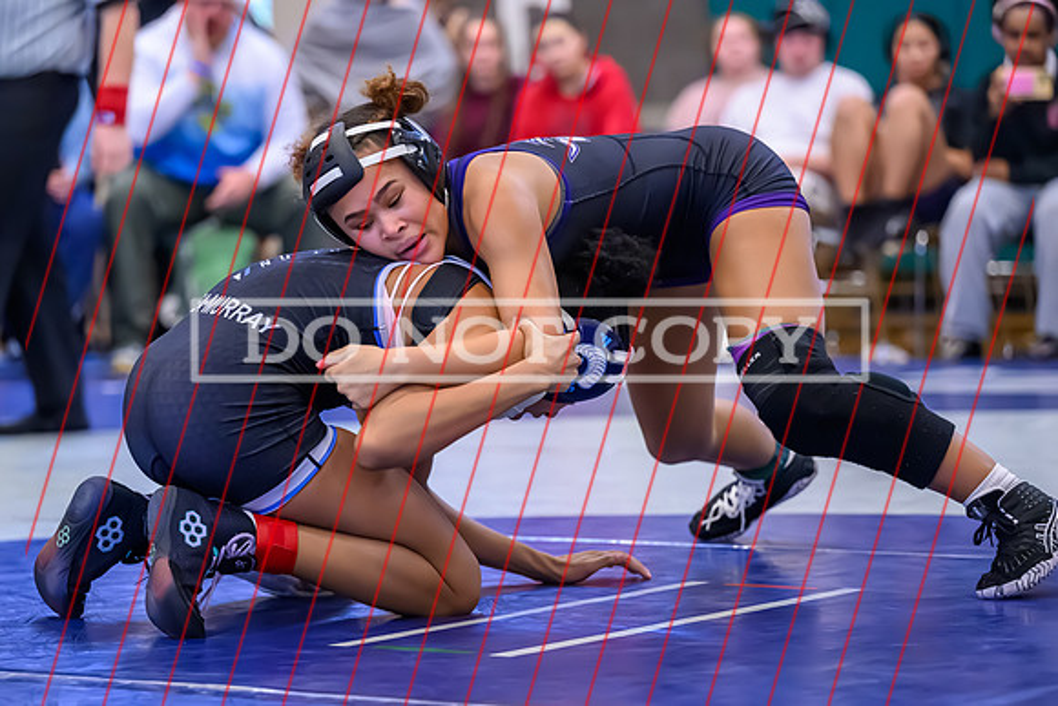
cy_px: 391
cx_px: 448
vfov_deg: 10.0
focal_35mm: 138
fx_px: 4044
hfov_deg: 14.9
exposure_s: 1/640
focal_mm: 115
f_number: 2.8
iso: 10000
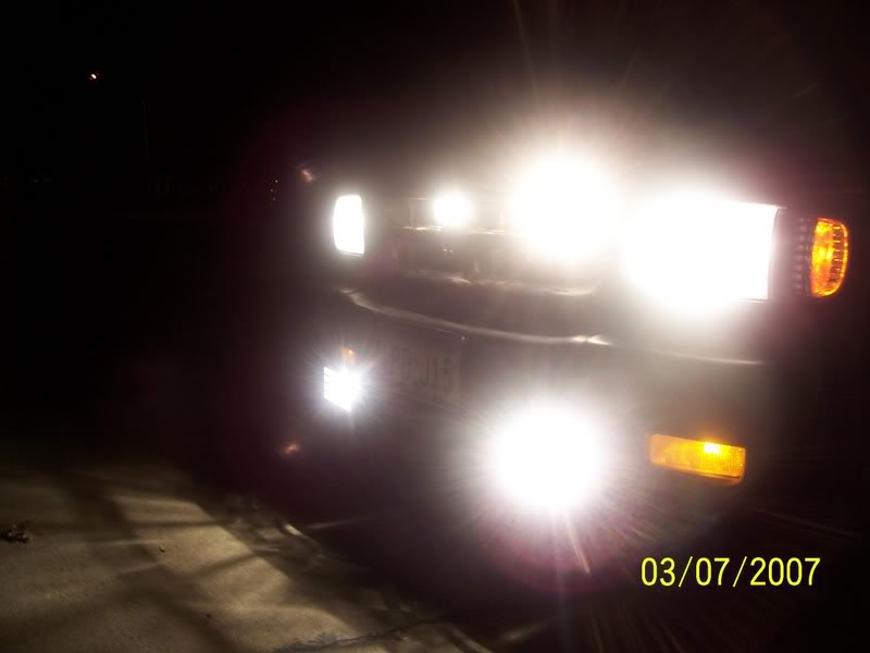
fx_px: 855
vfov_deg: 41.8
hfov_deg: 54.0
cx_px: 435
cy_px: 326
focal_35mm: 34
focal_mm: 5.6
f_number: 2.7
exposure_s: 1/20
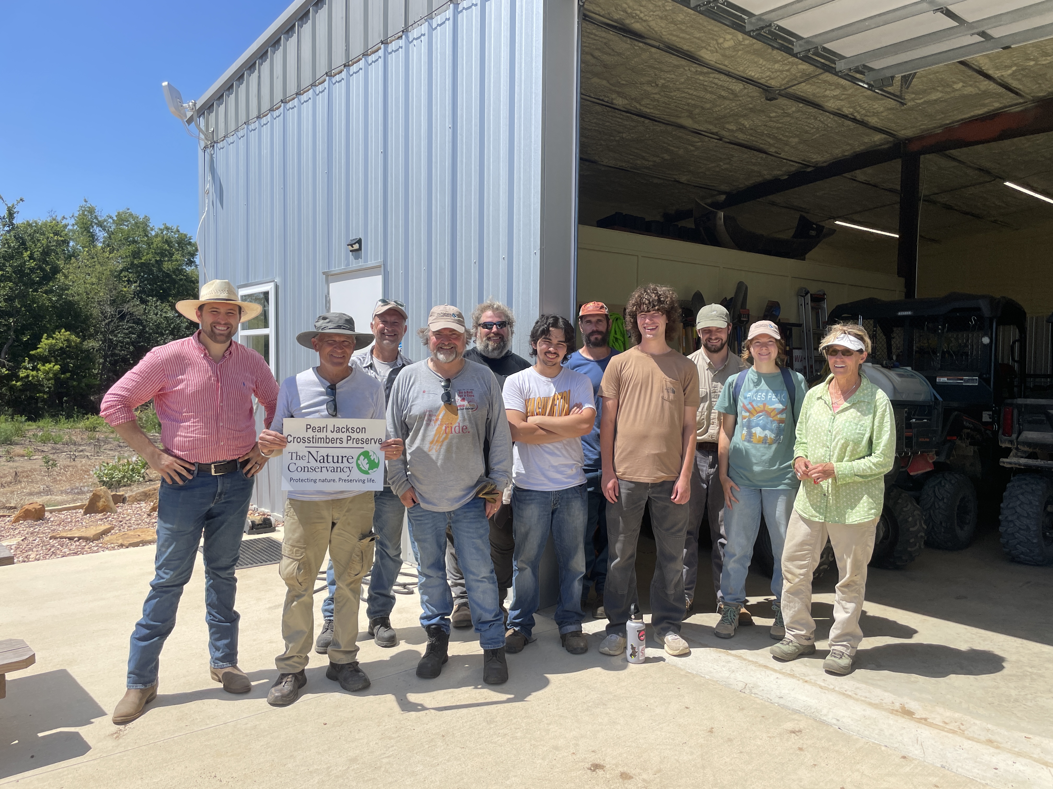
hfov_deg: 67.3
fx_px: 791
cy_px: 394
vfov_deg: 53.1
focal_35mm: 26
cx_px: 526
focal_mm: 4.2
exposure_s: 1/3125
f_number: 1.6
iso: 32
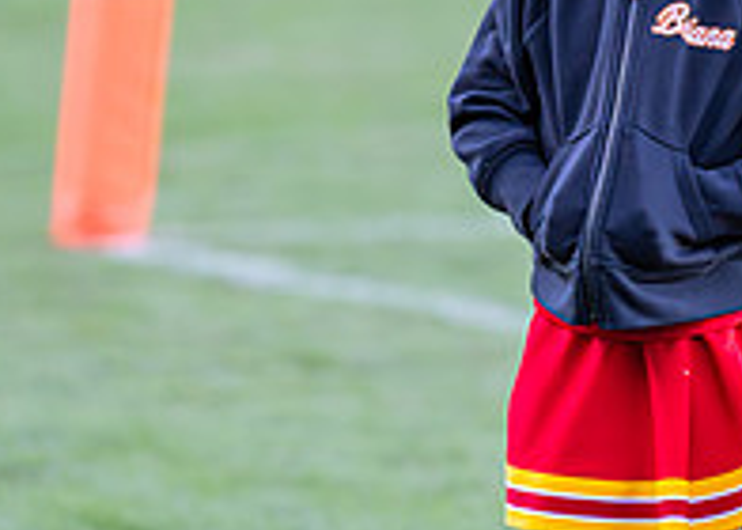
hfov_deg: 3.8
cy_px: 110
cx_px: 694
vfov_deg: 2.7
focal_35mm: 531
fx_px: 11190
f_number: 2.8
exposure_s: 1/1600
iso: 1600
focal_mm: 149
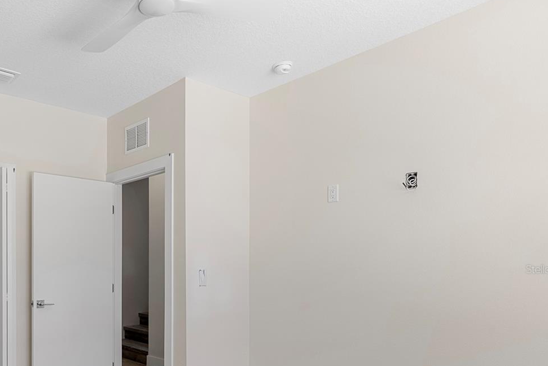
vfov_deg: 45.0
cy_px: 269
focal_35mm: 28
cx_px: 125
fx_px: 426
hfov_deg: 61.1
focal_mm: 17
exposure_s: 1/15
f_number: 8
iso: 400
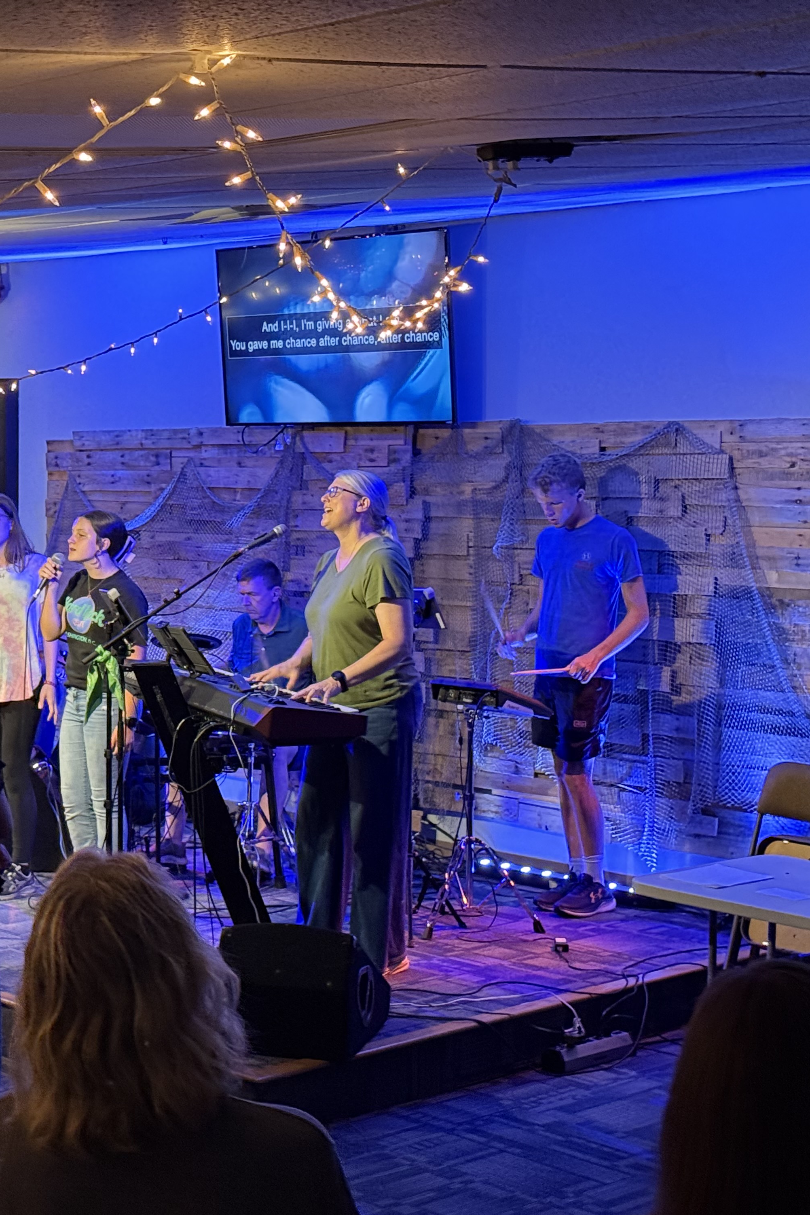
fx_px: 2261
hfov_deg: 19.9
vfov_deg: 30.1
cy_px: 611
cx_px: 89
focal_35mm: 67
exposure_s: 1/40
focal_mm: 6.76
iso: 400
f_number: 1.78
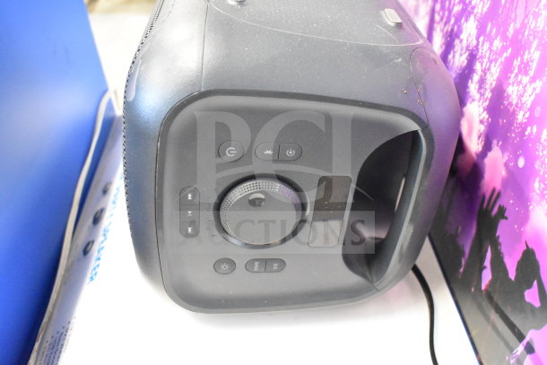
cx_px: 274
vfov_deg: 36.9
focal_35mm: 36
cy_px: 182
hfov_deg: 53.1
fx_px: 547
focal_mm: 24
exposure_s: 1/40
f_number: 4
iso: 10000
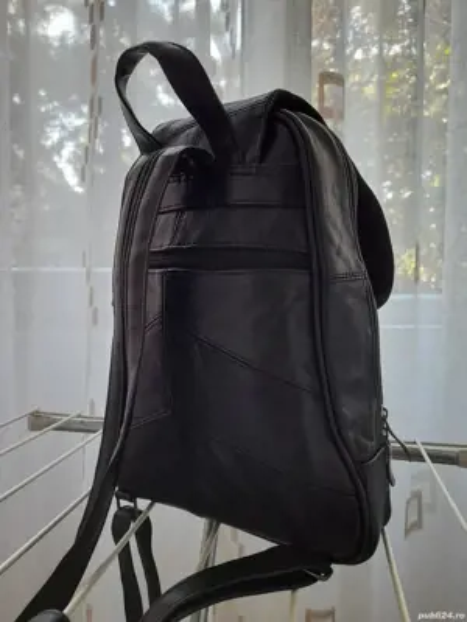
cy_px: 311
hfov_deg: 54.9
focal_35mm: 25
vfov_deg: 69.4
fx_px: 450
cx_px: 234
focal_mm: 4.6
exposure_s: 1/50
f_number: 2
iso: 250
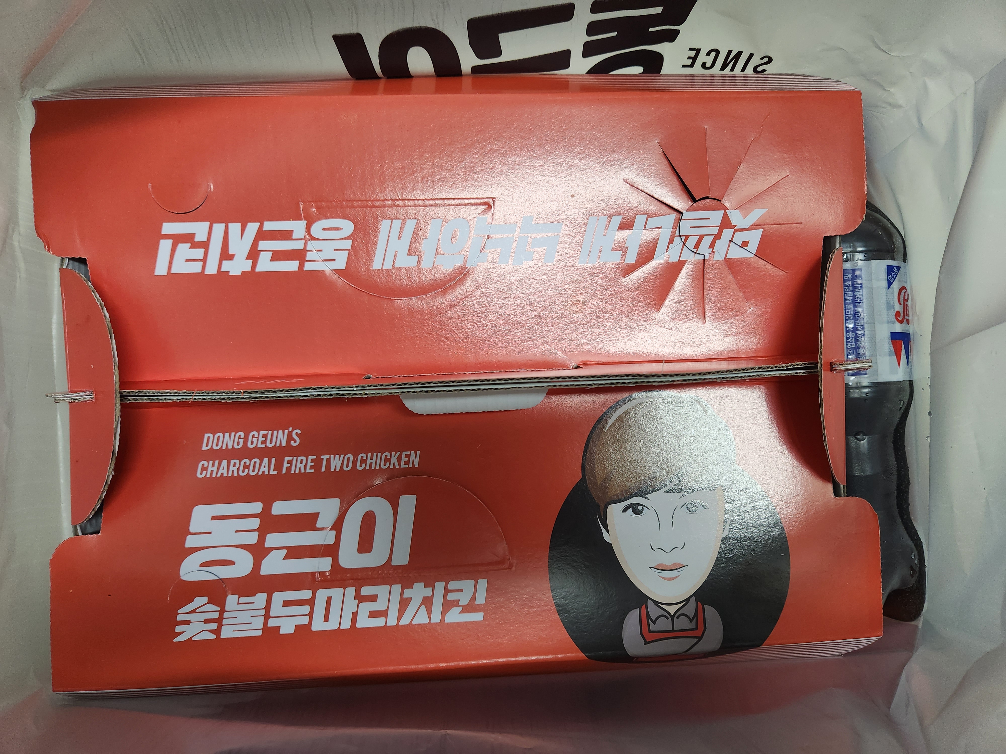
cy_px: 377
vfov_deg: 58.9
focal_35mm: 23
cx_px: 503
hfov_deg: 73.9
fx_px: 668
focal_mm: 5.4
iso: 250
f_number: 1.8
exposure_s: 1/120
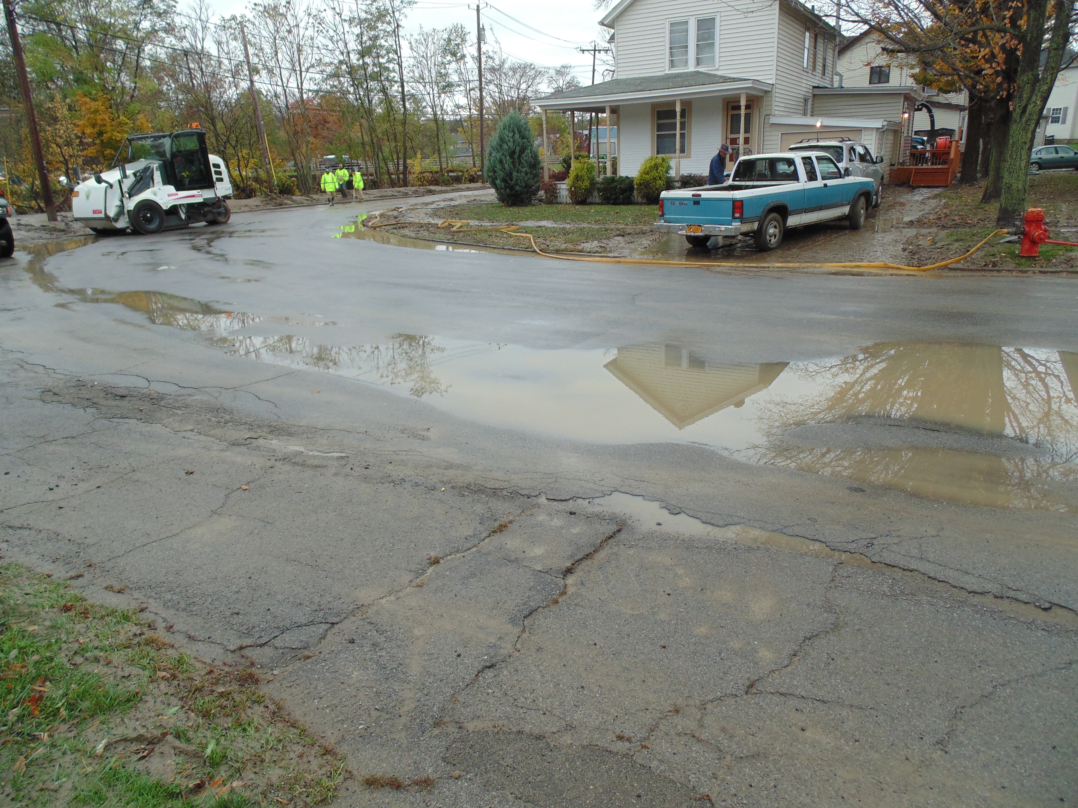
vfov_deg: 61.1
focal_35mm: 22
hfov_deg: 76.4
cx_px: 539
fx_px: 685
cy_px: 404
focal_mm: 4
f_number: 3.1
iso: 80
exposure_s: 1/100
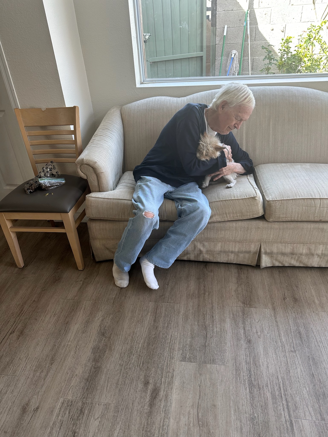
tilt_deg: -32.1
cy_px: 218
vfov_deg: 71.6
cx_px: 164
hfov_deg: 56.8
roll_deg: +3.3
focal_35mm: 24
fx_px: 303
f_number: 1.78
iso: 100
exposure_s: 1/121
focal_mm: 6.86
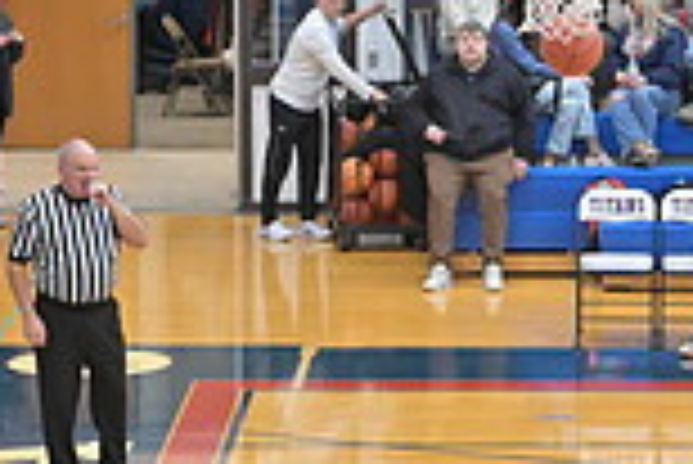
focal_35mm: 263
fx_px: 5067
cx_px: 778
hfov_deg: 7.8
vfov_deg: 5.2
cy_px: 167
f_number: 4
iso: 6400
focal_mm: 70
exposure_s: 1/800
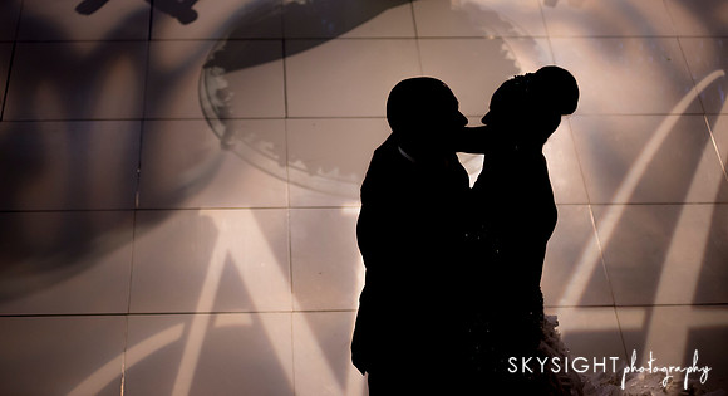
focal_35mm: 86
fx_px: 1646
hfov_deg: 24.9
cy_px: 161
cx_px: 365
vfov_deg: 13.7
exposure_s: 1/1000
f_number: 2.8
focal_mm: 80
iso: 2000
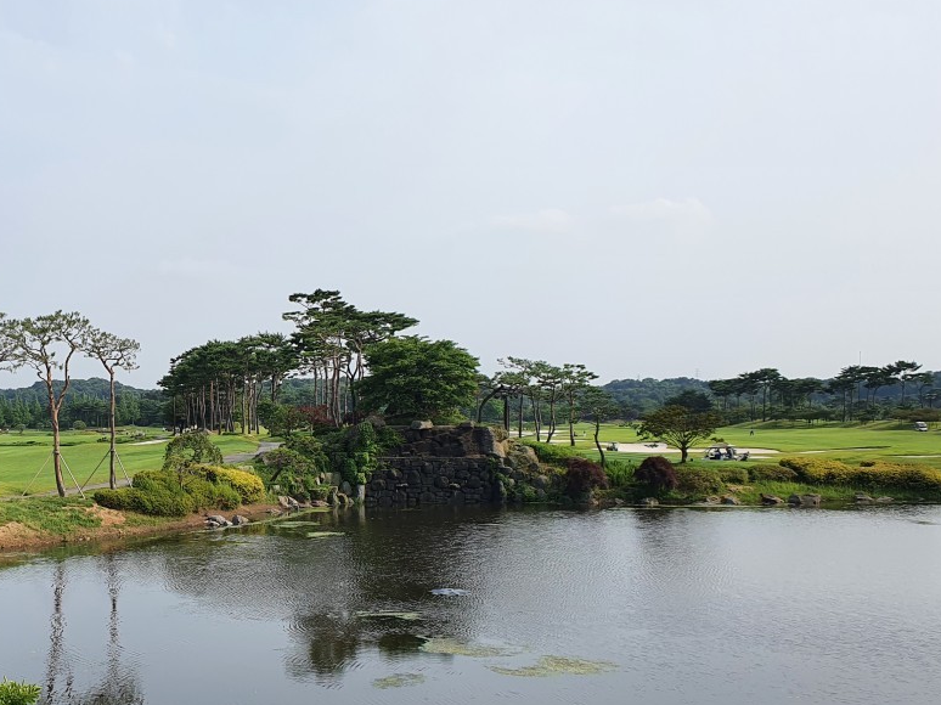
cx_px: 198
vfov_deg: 33.3
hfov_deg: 42.1
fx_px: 1169
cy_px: 458
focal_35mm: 43
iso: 50
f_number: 2.4
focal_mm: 4.32
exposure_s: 1/2000
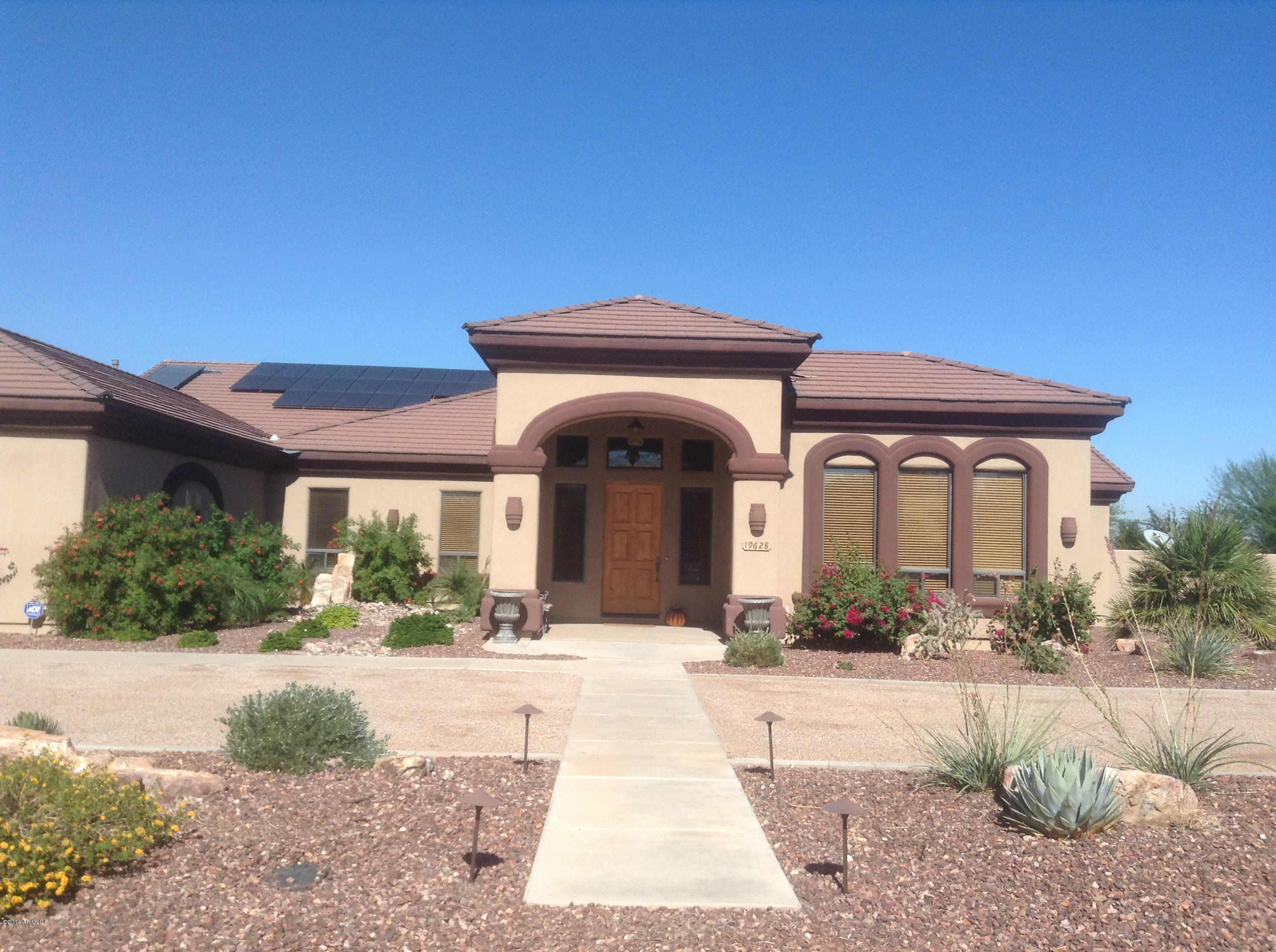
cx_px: 638
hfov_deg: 55.4
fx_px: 1215
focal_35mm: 33
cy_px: 476
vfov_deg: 42.8
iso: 32
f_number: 2.4
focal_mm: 3.3
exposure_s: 1/1379
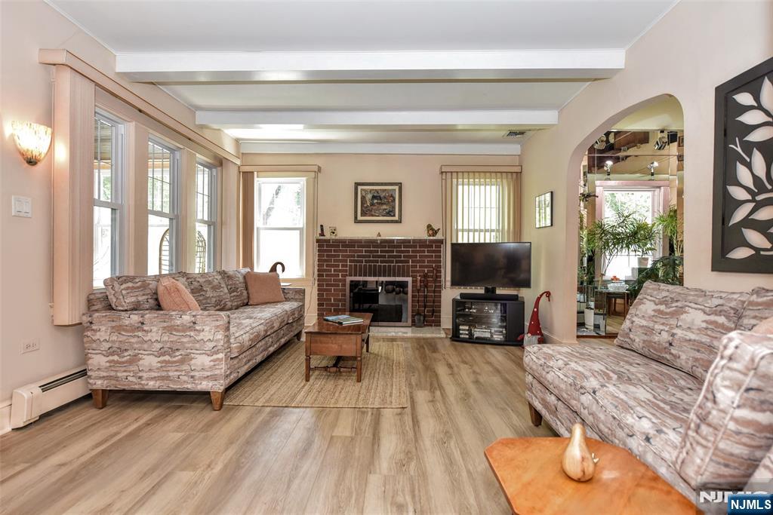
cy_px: 258
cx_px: 386
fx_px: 387
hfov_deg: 90.0
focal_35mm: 18
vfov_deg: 67.4
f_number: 5
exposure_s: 1/100
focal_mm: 18
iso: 800
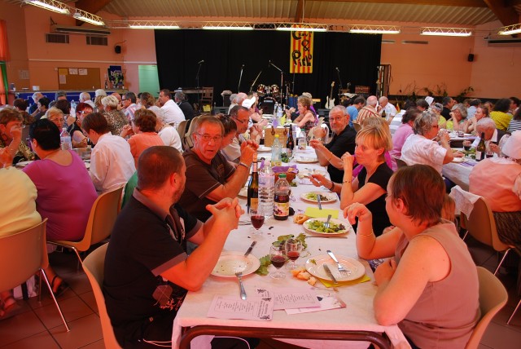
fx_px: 391
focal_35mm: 27
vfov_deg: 48.0
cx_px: 260
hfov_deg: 67.3
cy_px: 174
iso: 200
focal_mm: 18
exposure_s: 1/40
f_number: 3.5
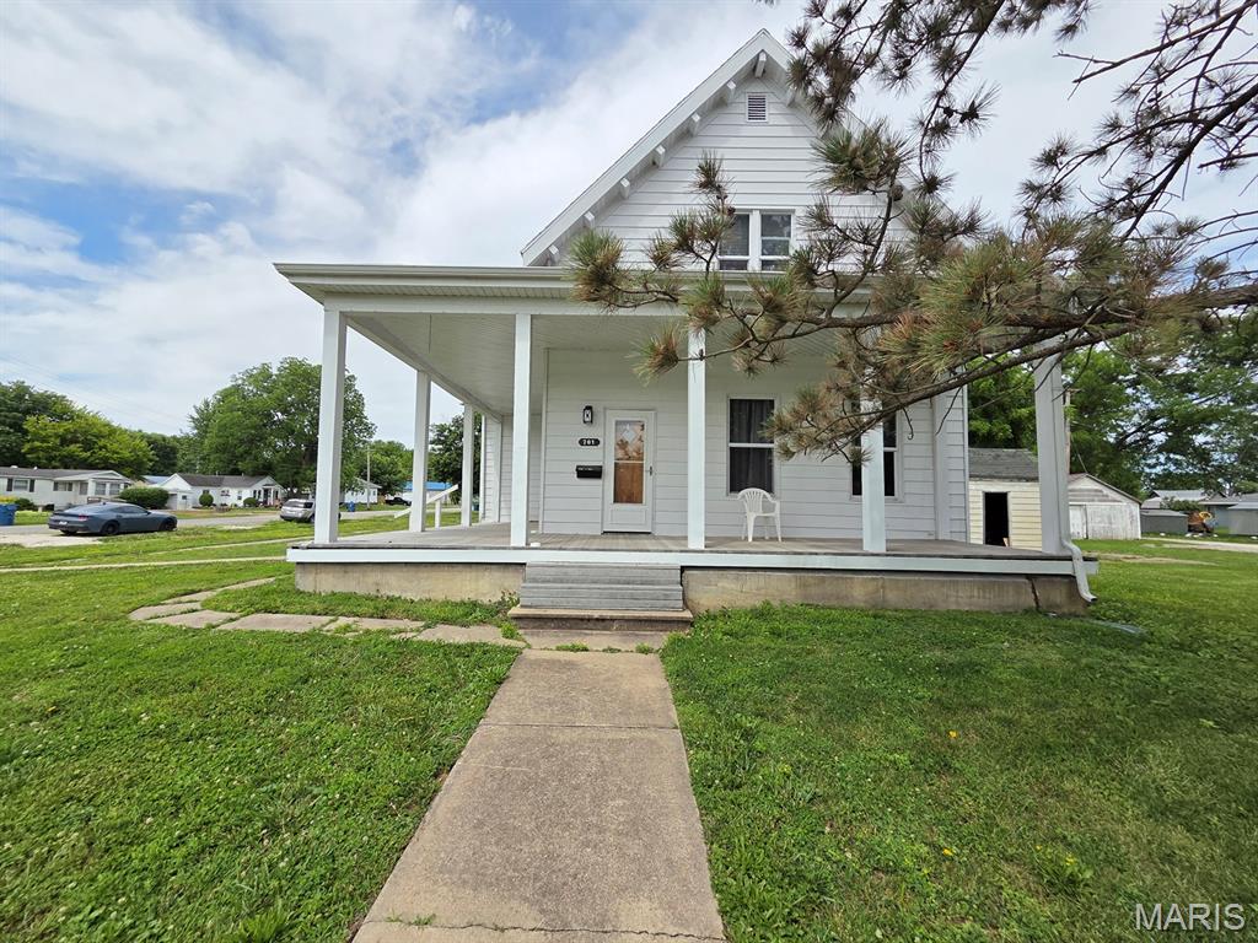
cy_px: 472
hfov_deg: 106.2
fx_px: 472
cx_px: 629
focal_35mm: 13
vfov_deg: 89.9
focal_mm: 2.2
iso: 50
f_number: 2.2
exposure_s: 1/1819
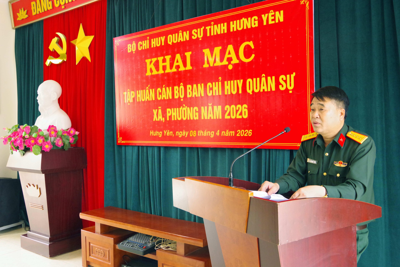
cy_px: 134
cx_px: 200
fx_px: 344
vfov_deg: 42.3
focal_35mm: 31
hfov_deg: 60.3
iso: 3200
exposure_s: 1/100
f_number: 8
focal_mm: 21
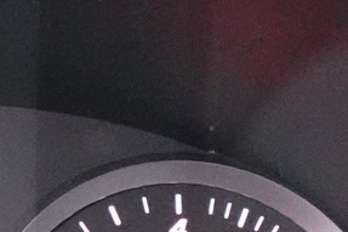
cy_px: 328
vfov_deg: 11.7
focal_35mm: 113
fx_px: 1092
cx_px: -147
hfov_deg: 16.7
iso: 6400
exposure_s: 1/50
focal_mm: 7.6
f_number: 2
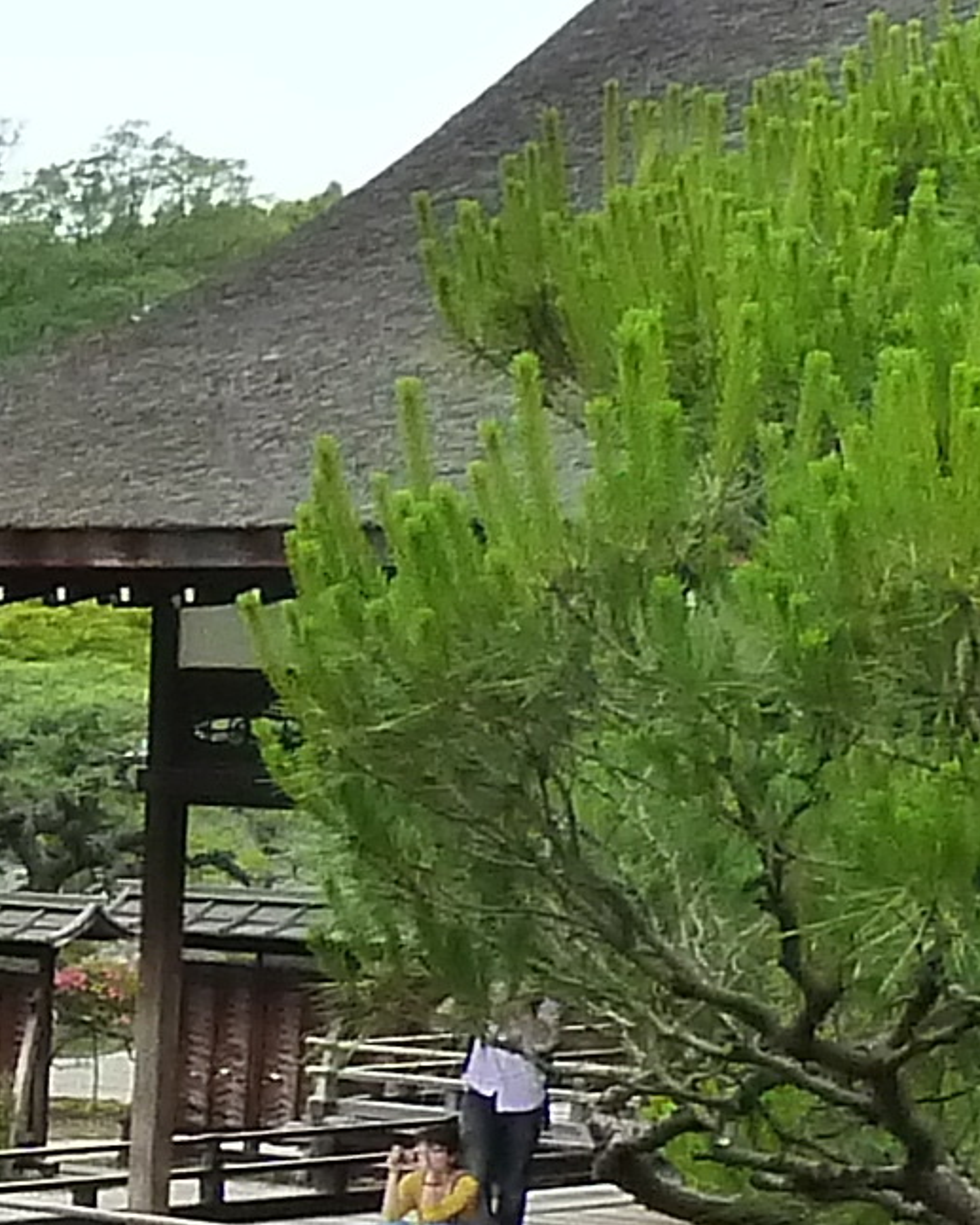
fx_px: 5473
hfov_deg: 8.8
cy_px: 1597
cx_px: -1687
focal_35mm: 151
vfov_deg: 12.4
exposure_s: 1/200
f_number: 4
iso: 200
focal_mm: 4.1
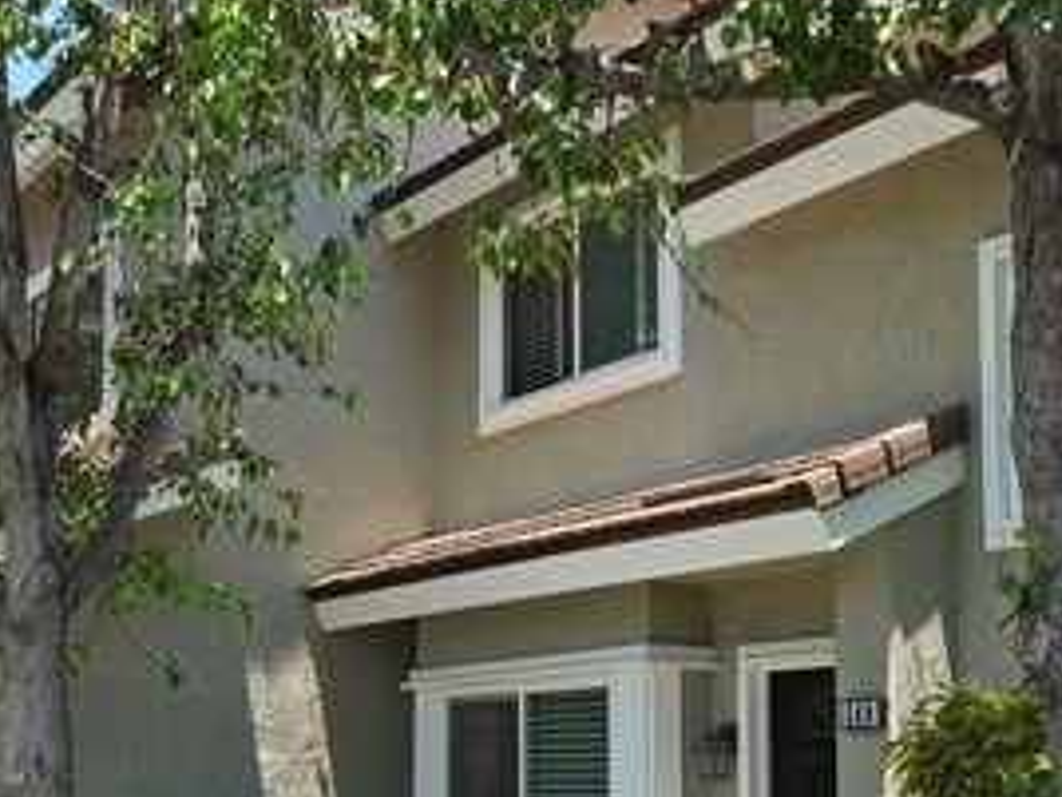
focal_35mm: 55
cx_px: 495
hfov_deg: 34.9
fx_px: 1687
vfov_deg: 26.0
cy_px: 646
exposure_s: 1/857
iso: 25
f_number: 1.8
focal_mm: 5.4
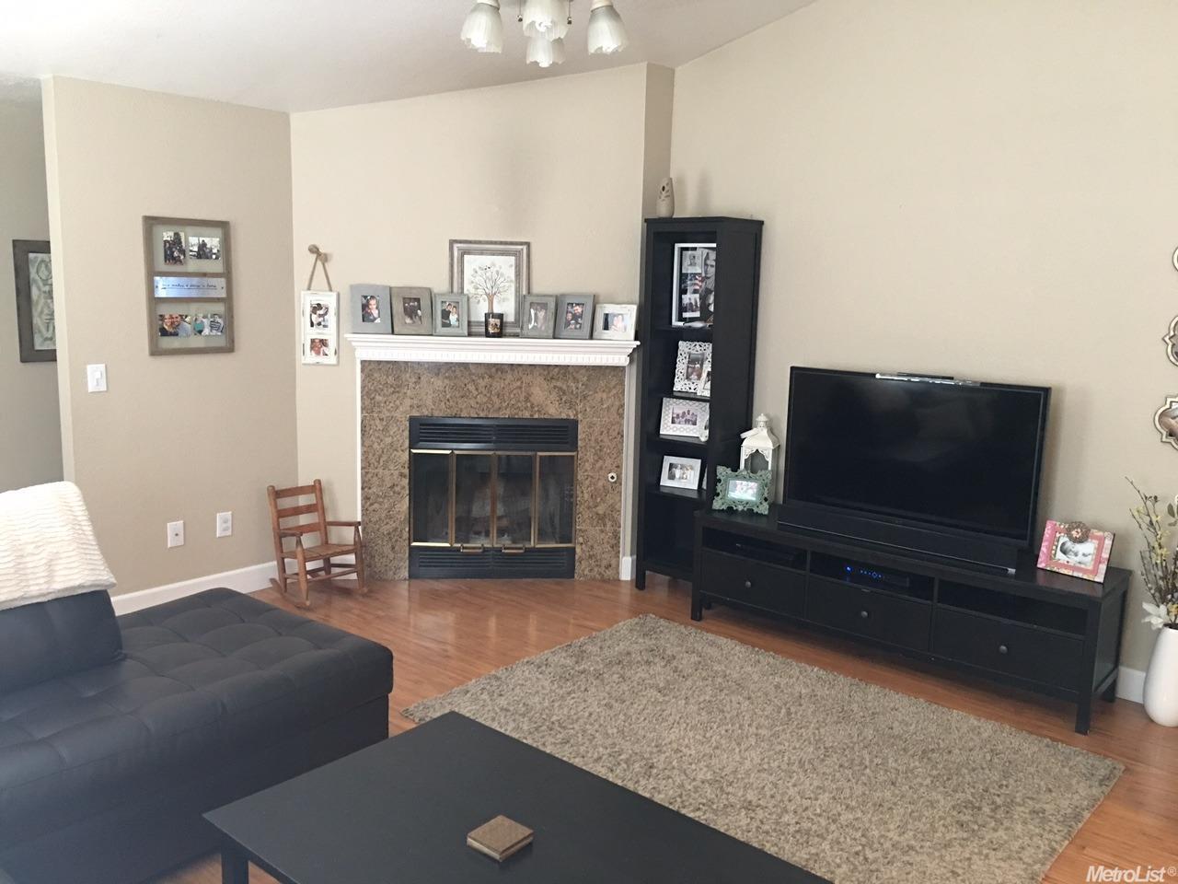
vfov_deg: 48.2
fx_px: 987
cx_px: 589
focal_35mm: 29
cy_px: 442
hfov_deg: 61.7
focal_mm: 4.15
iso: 64
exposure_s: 1/4
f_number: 2.2
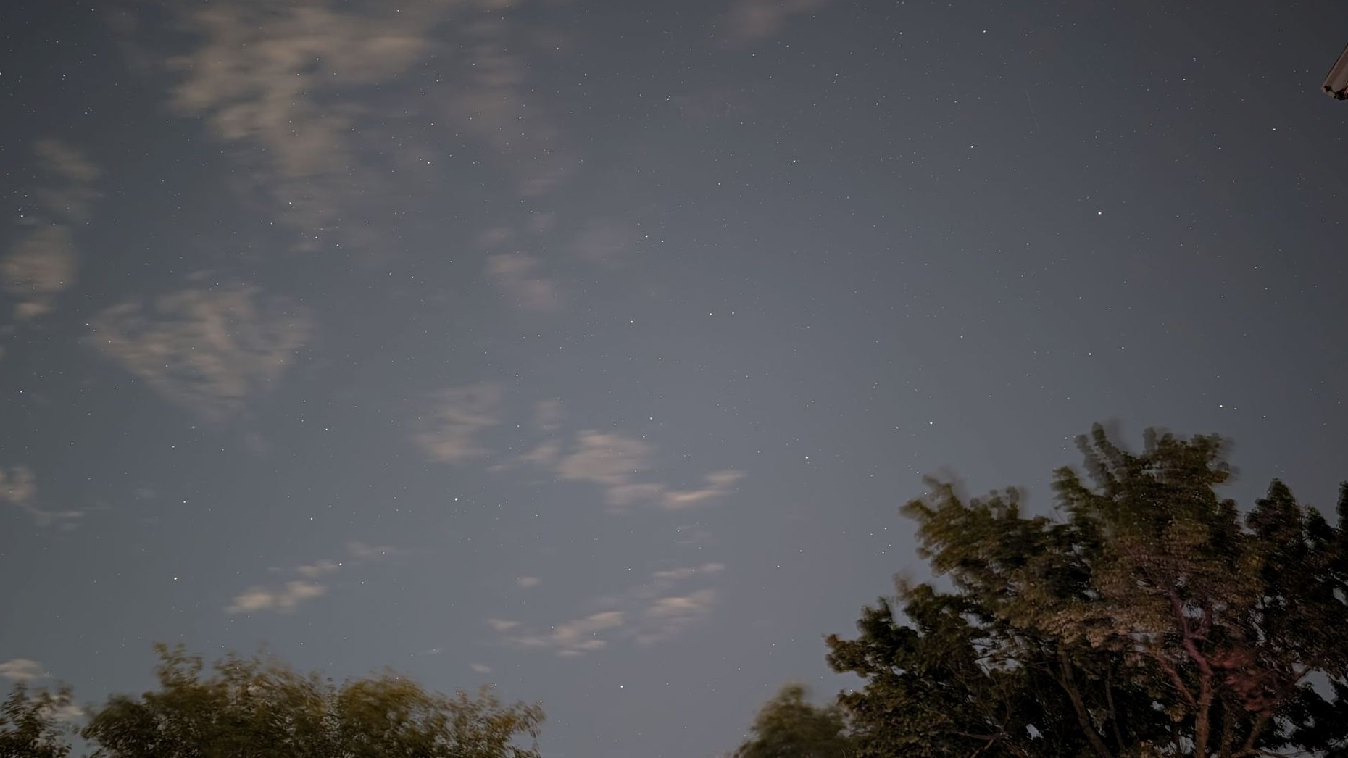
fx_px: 965
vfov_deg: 42.9
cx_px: 670
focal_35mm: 27
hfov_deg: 69.9
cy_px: 376
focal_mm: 6.9
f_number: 1.68
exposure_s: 16
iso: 458
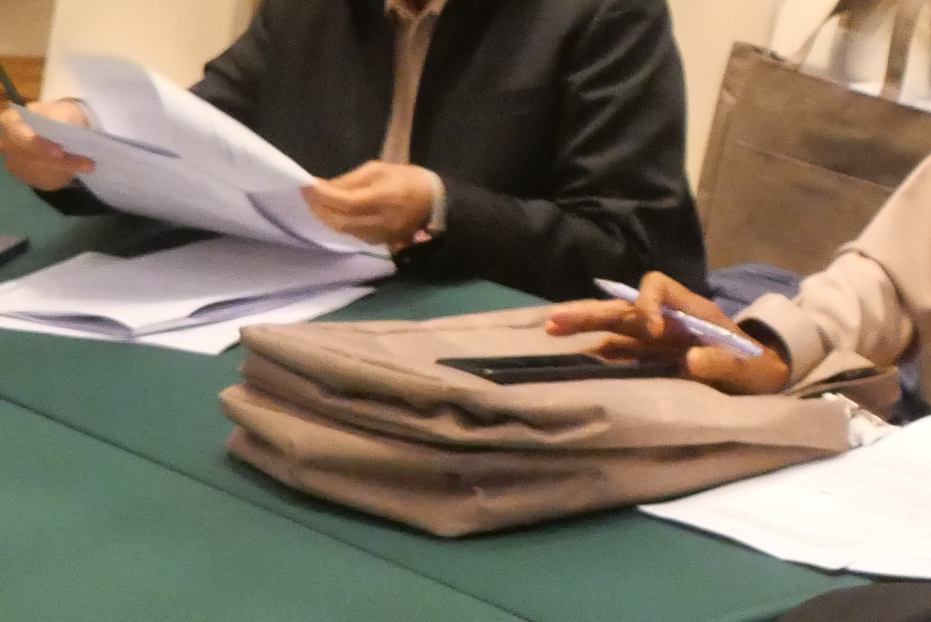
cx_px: 1488
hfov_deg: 13.0
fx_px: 3804
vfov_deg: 9.3
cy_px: 306
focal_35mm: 147
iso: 3200
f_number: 3.9
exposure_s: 1/100
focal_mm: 18
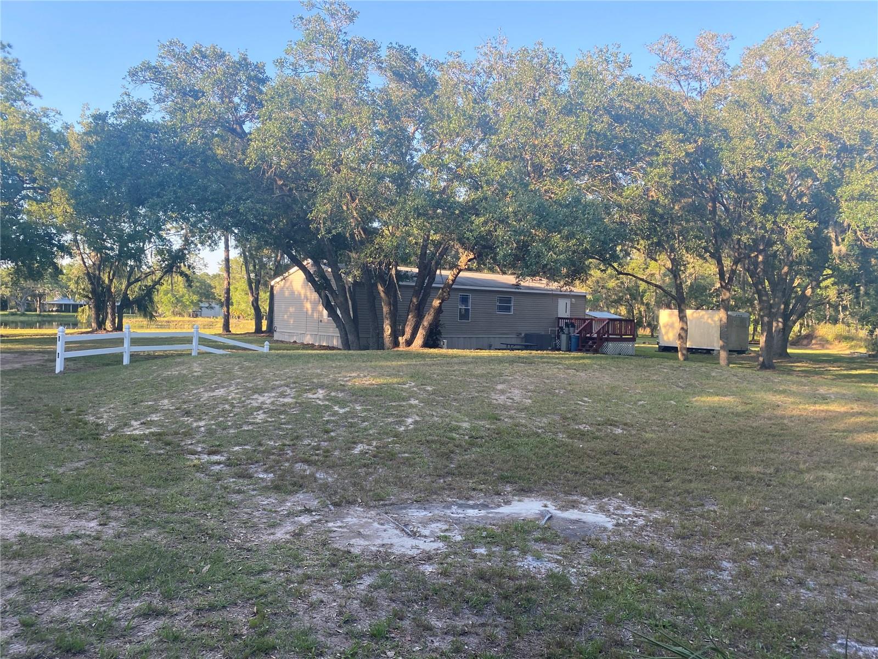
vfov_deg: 53.1
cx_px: 439
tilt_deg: +0.6
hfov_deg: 67.3
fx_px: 659
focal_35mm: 26
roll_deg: -1.4
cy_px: 330
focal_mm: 4.25
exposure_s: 1/299
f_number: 1.8
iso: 32
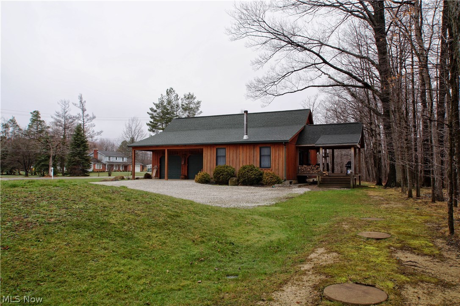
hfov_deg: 67.4
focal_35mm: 27
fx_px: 345
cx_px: 230
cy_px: 153
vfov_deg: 47.8
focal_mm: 18
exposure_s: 1/80
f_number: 8
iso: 100
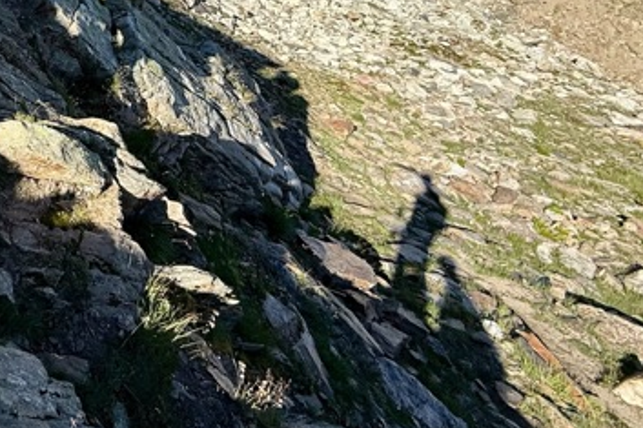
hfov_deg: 46.6
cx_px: -16
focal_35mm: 33
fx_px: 589
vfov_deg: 34.0
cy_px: -55
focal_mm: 2.22
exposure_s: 1/1368
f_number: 2.2
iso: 50
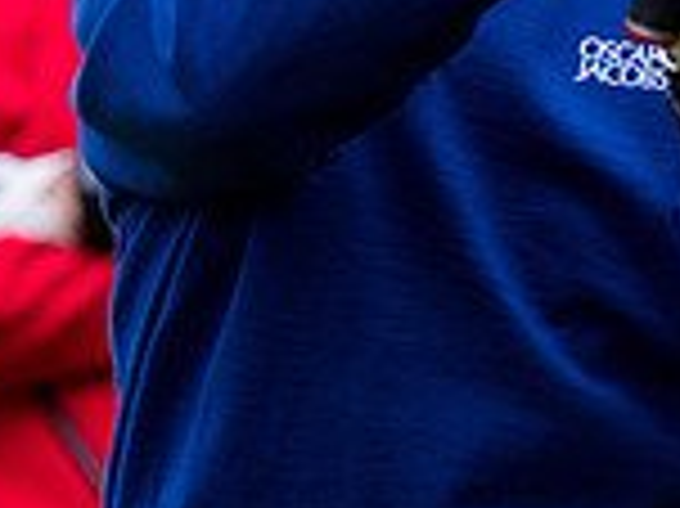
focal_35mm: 983
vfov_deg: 1.5
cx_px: 169
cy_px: -308
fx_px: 19295
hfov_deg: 2.0
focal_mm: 200
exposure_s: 1/1000
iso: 1000
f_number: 4
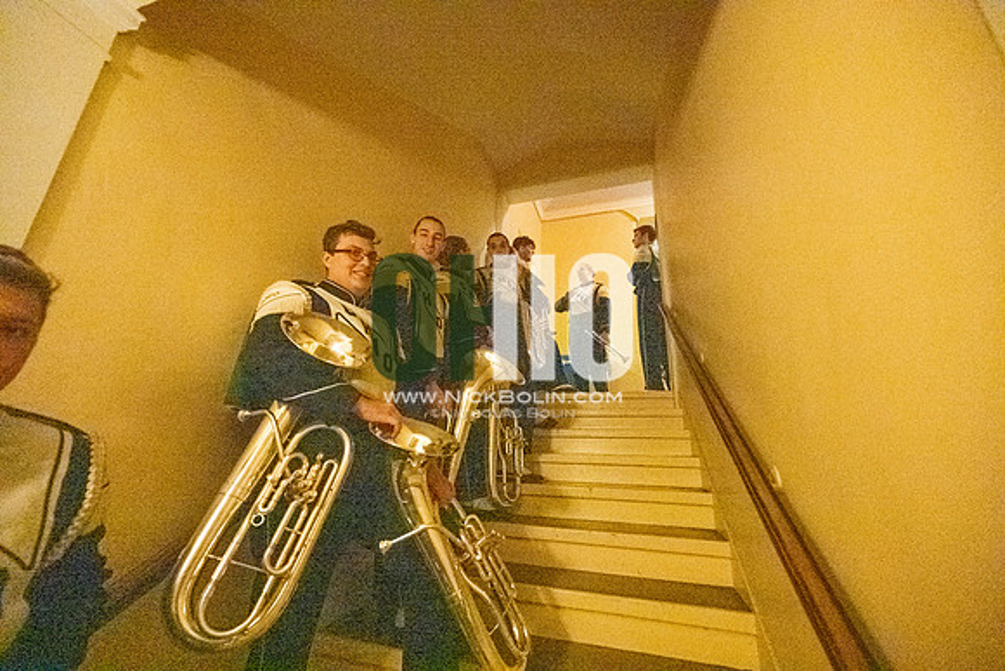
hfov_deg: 104.2
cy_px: 336
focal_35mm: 14
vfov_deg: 81.2
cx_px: 502
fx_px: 391
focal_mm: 14
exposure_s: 1/250
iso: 25600
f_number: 4.5
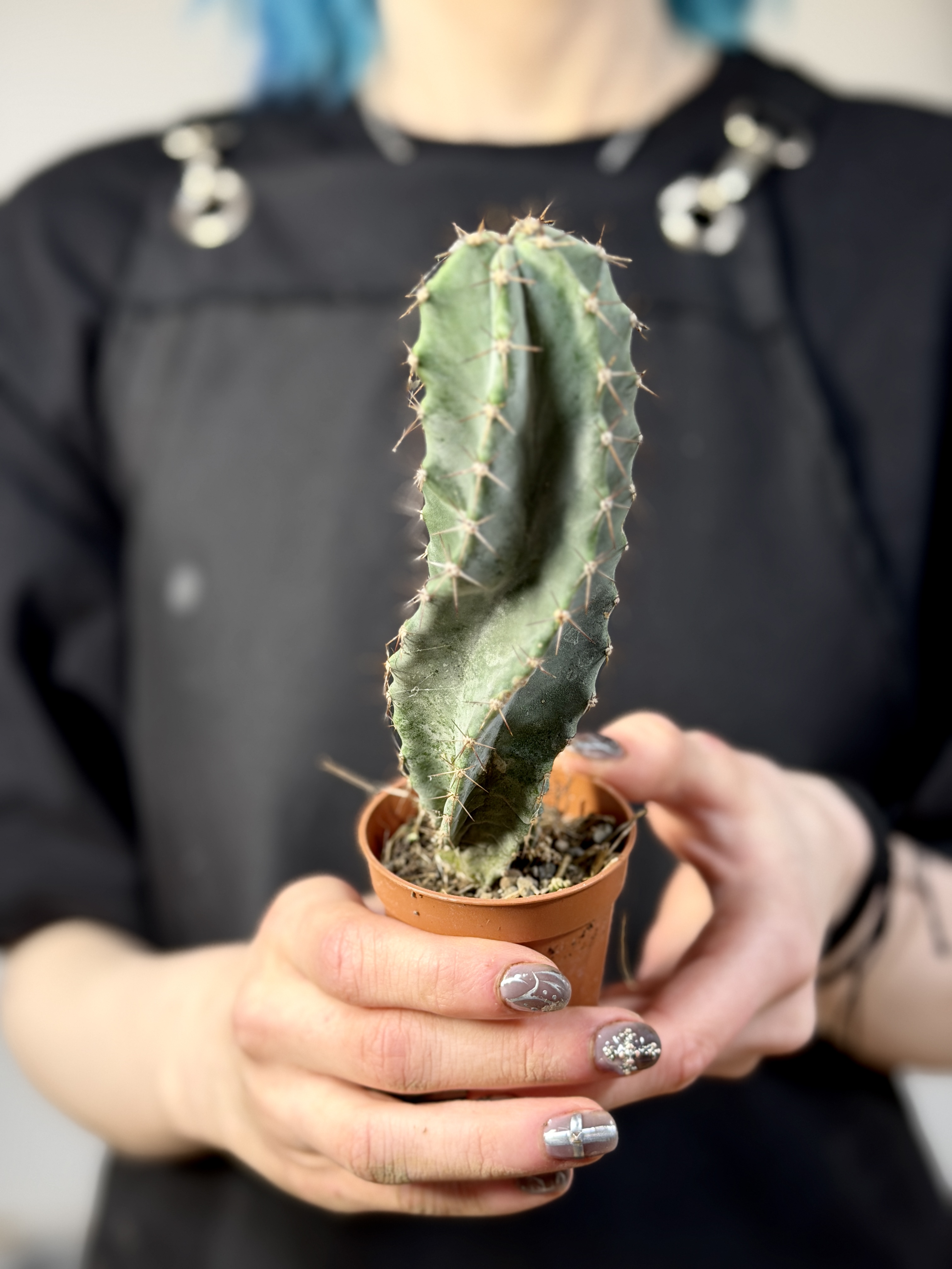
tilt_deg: -9.4
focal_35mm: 48
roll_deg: -0.4
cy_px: 634
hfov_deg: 30.3
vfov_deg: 39.7
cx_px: 476
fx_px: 1760
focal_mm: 6.76
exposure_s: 1/66
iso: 100
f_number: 1.78
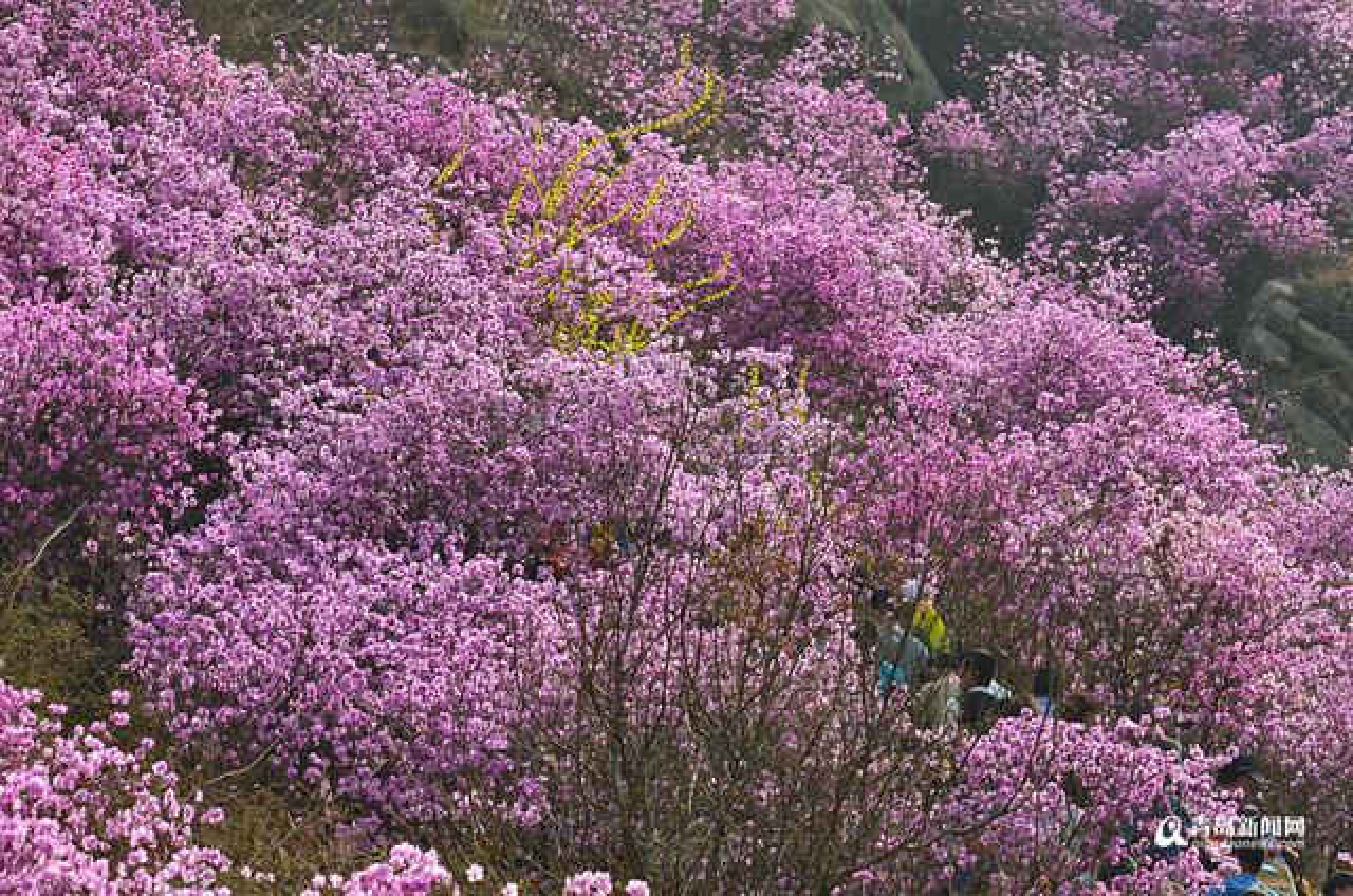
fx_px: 5739
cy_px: 448
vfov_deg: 8.9
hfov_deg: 13.4
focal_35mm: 153
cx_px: 676
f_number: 5.6
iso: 320
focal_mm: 102
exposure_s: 1/1600
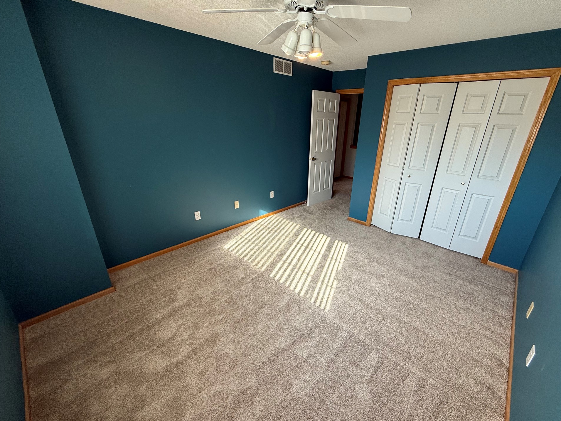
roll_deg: -1.9
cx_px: 296
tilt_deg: -22.2
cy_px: 215
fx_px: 243
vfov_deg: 81.8
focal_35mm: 15
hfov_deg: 98.1
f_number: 2.2
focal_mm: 2.22
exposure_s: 1/121
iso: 64
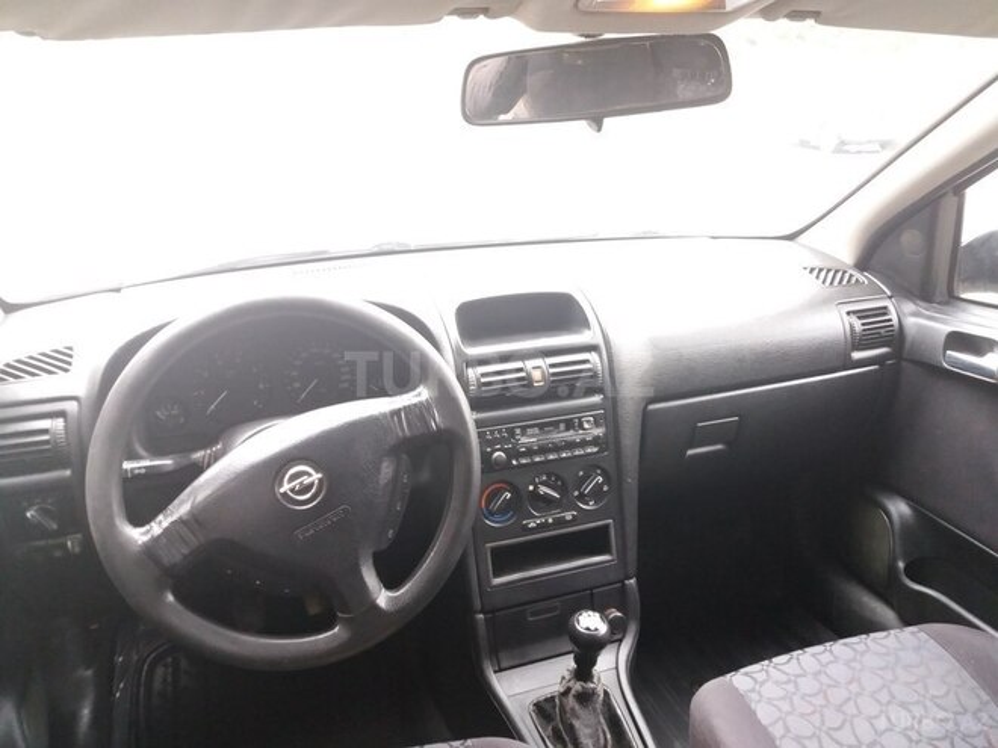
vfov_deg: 49.7
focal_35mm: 28
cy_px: 374
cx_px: 499
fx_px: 807
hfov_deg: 63.4
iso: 160
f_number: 1.9
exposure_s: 1/25
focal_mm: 3.7
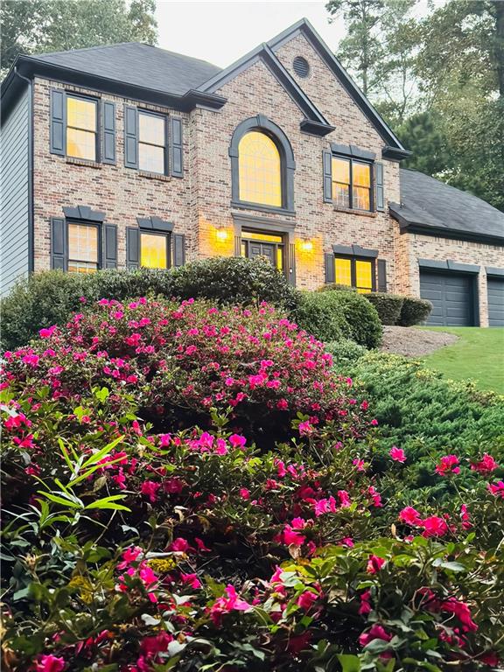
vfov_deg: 52.6
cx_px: 252
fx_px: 679
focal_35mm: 35
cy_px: 336
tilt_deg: +5.1
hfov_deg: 40.7
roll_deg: +1.7
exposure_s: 1/30
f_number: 1.78
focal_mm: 6.76
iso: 800
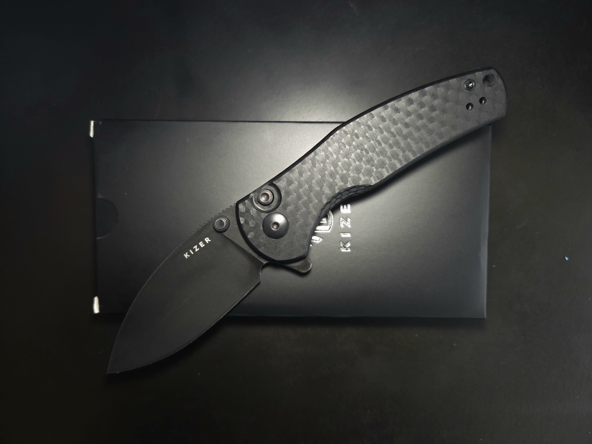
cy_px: 222
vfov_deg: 58.9
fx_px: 393
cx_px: 296
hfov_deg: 73.9
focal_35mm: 23
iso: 640
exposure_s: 1/25.4
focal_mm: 5.4
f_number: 1.8
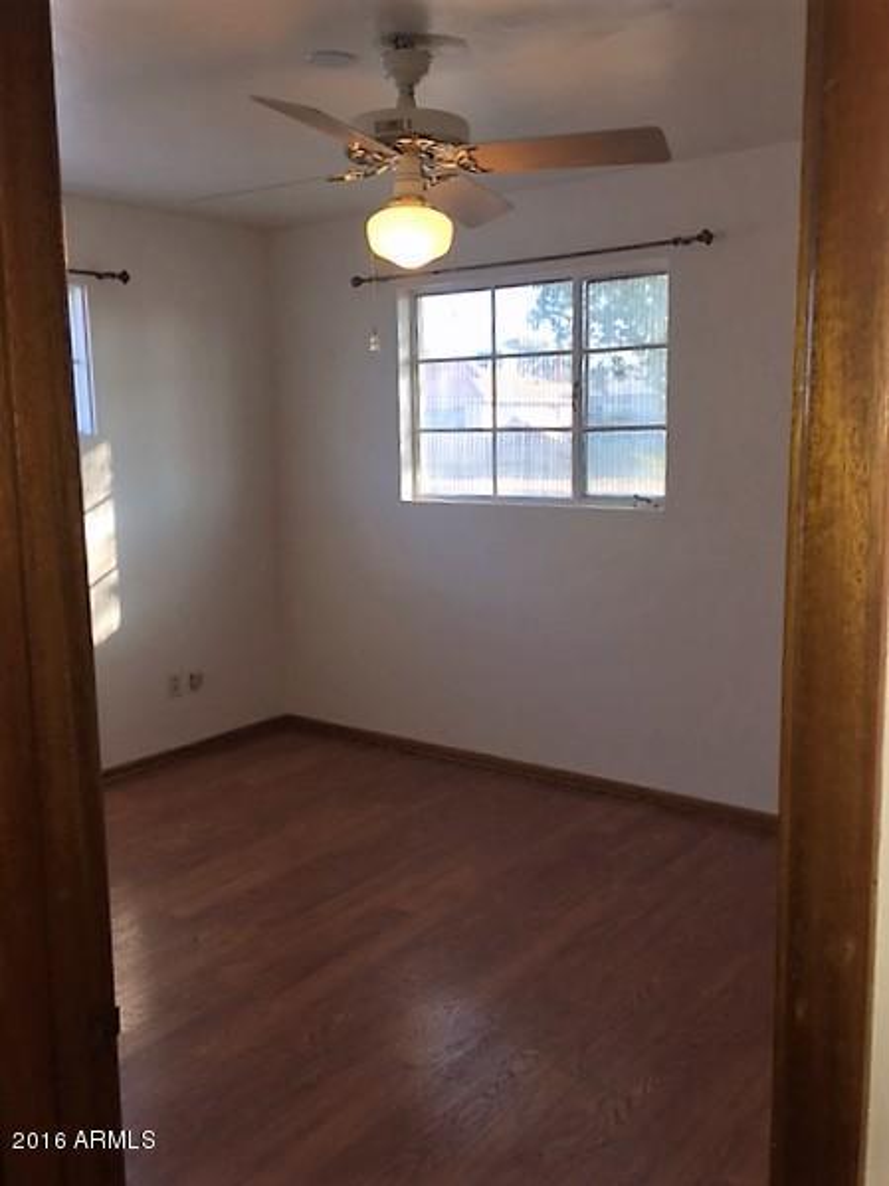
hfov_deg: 48.2
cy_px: 593
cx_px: 444
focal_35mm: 29
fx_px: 993
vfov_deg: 61.7
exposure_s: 1/71
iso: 25
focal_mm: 4.15
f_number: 2.2
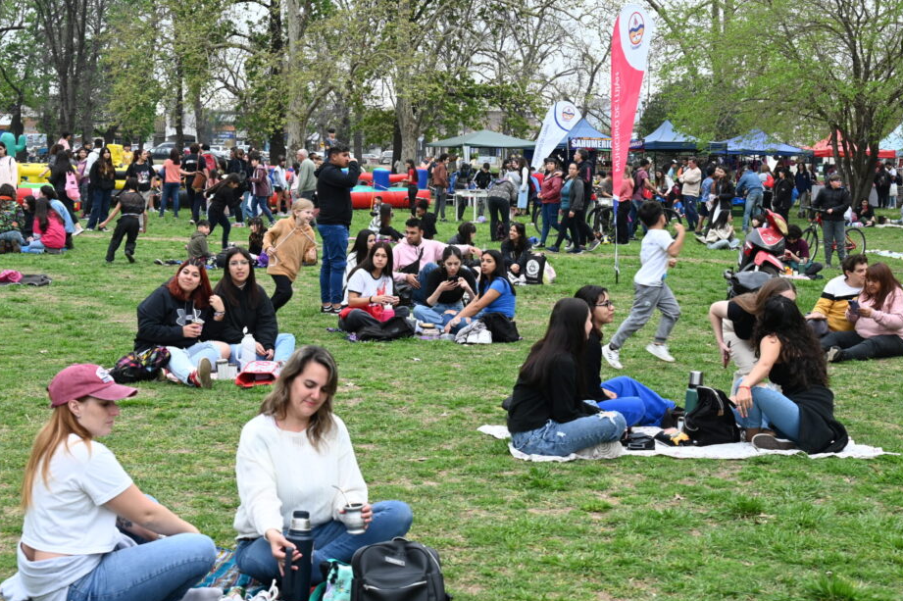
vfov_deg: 21.5
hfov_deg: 31.9
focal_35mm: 63
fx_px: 1579
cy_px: 292
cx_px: 464
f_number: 7.1
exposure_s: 1/160
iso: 640
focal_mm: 50
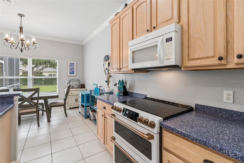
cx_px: 122
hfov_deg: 100.4
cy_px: 82
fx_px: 102
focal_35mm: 15
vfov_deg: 77.3
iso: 100
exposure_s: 1/15
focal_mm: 10
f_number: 7.1
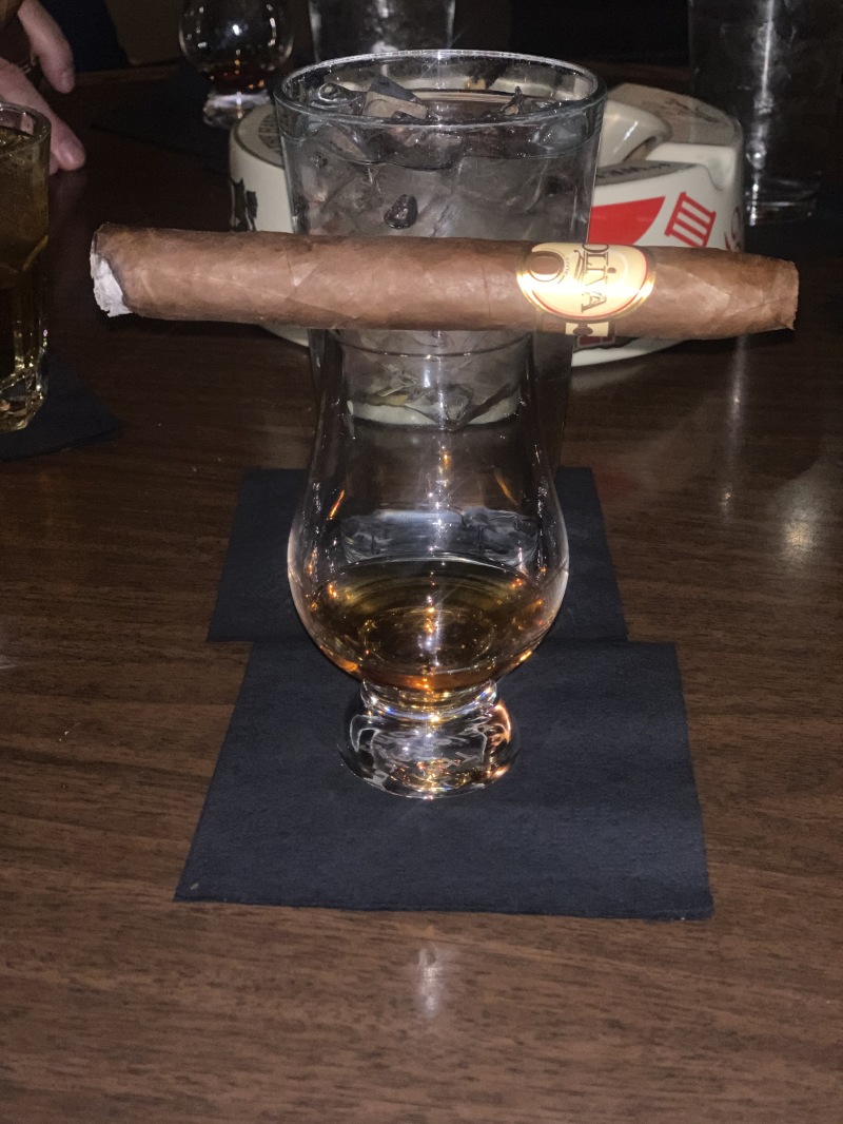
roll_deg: -0.3
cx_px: 422
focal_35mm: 52
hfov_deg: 28.0
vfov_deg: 36.8
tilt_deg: -26.4
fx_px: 1688
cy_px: 562
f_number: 2.4
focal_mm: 6
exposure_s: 1/33
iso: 160
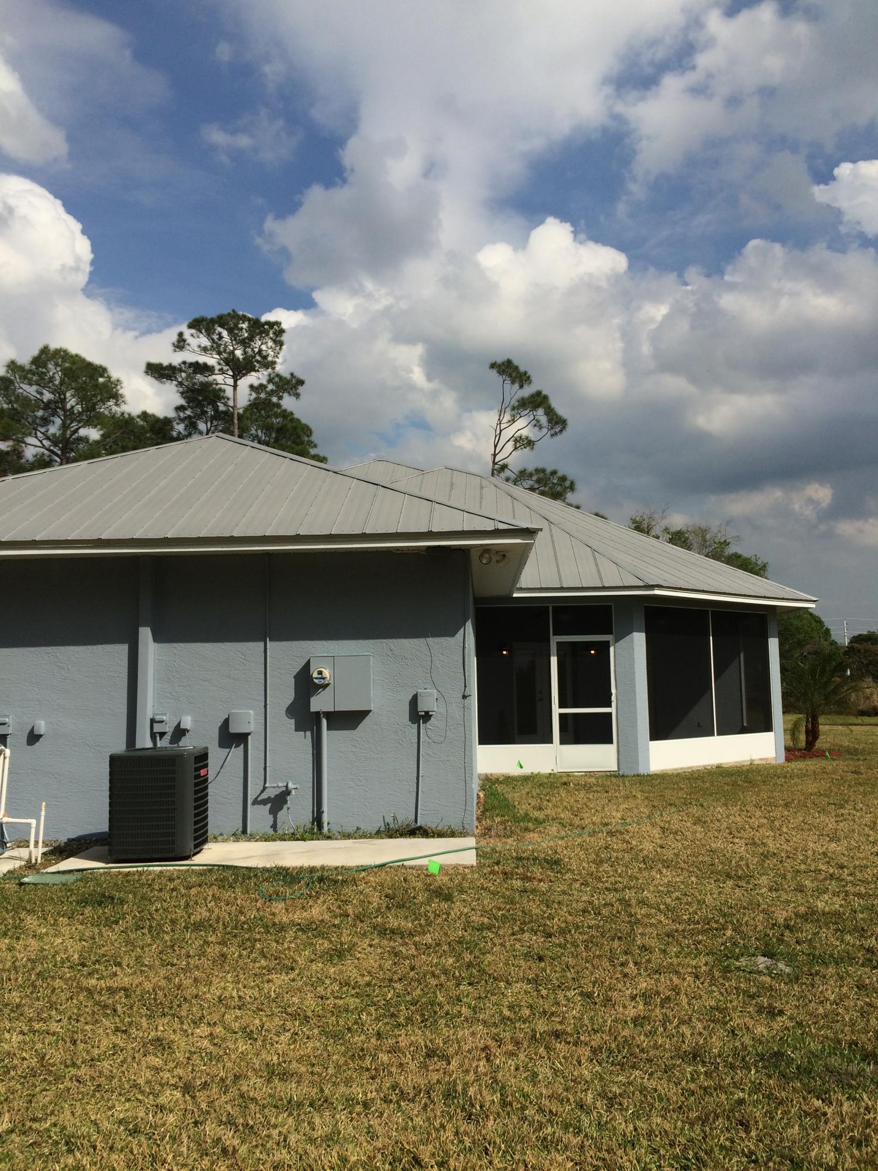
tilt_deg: +3.1
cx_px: 439
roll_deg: +2.4
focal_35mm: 29
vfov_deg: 61.7
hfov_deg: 48.2
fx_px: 981
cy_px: 586
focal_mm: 4.15
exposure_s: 1/4115
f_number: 2.2
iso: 40
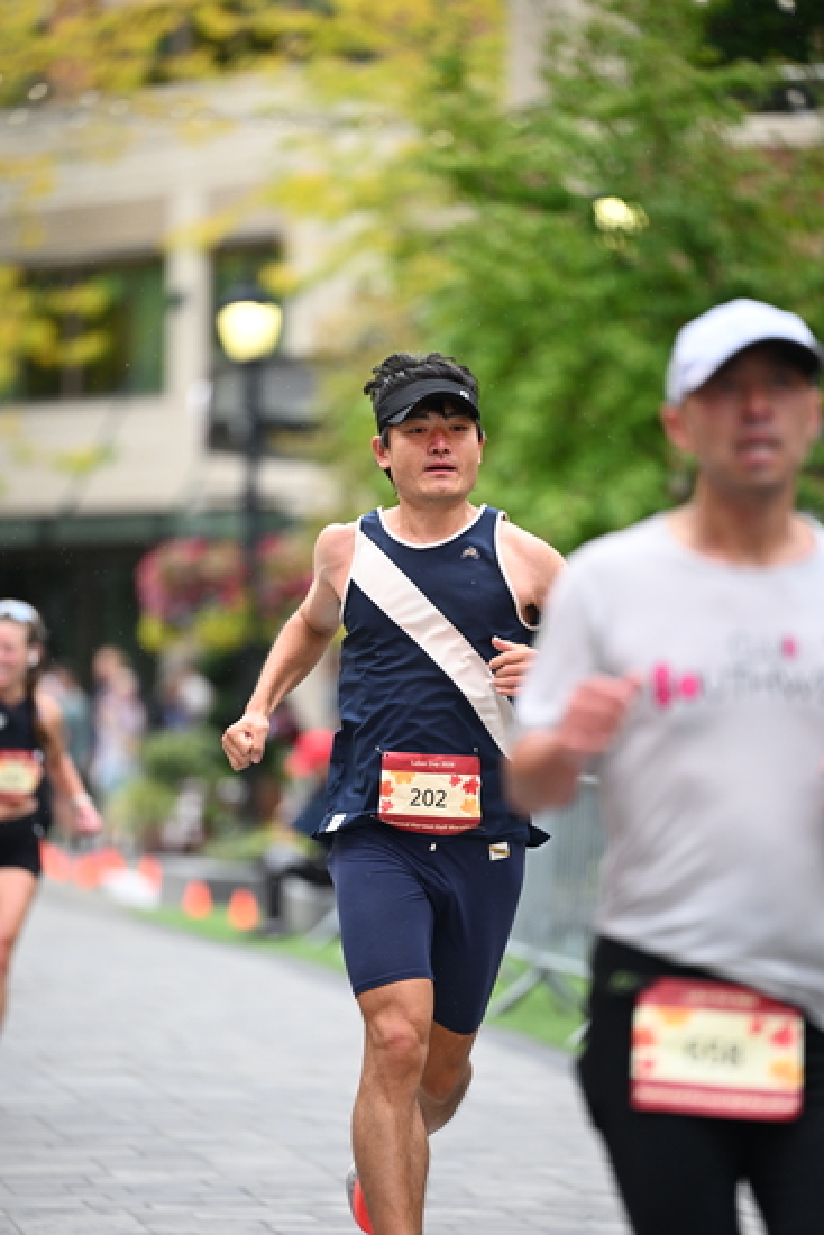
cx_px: 412
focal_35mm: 200
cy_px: 618
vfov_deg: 10.3
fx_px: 6862
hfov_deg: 6.9
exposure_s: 1/1600
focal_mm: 200
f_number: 2.8
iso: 1250
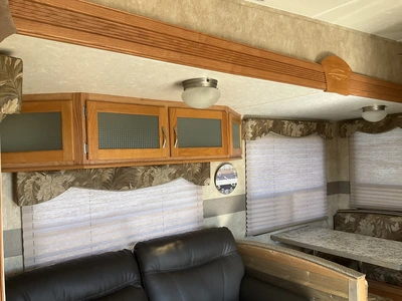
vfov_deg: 48.2
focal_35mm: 29
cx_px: 201
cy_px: 150
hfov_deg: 61.7
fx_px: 337
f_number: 1.8
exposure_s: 1/122
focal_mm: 3
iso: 50
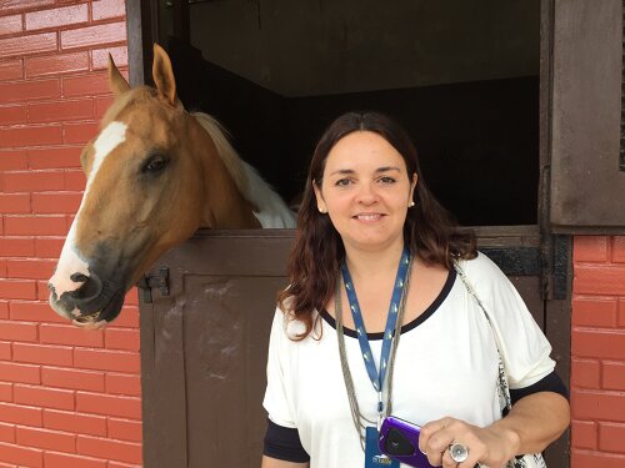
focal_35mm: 29
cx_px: 312
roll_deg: +0.0
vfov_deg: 48.2
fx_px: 524
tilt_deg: -5.2
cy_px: 234
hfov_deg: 61.7
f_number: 2.2
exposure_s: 1/120
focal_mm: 4.15
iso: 50
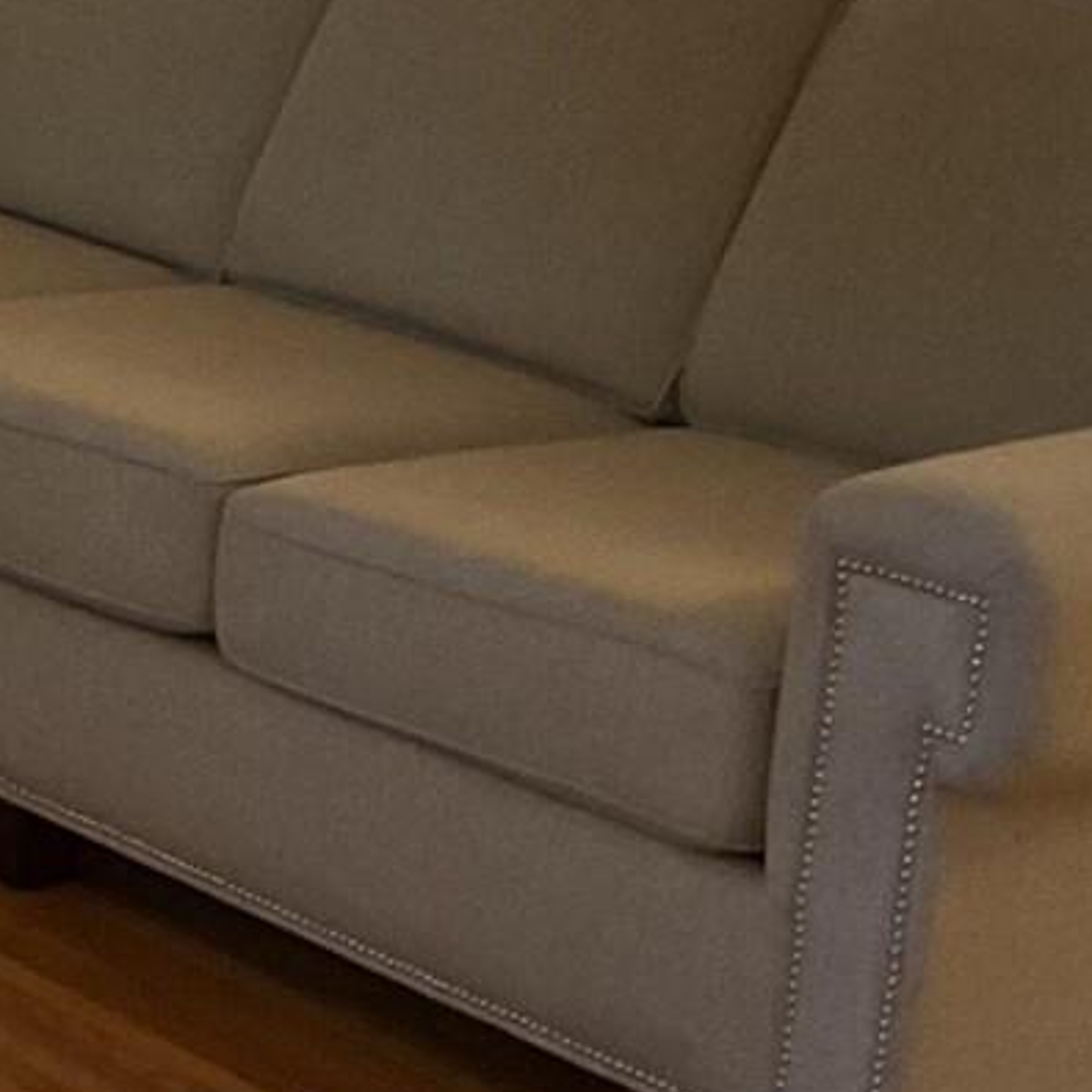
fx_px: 4747
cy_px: 335
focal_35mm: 133
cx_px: -846
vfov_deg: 13.1
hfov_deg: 12.1
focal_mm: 3
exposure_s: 1/40
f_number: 1.8
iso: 200
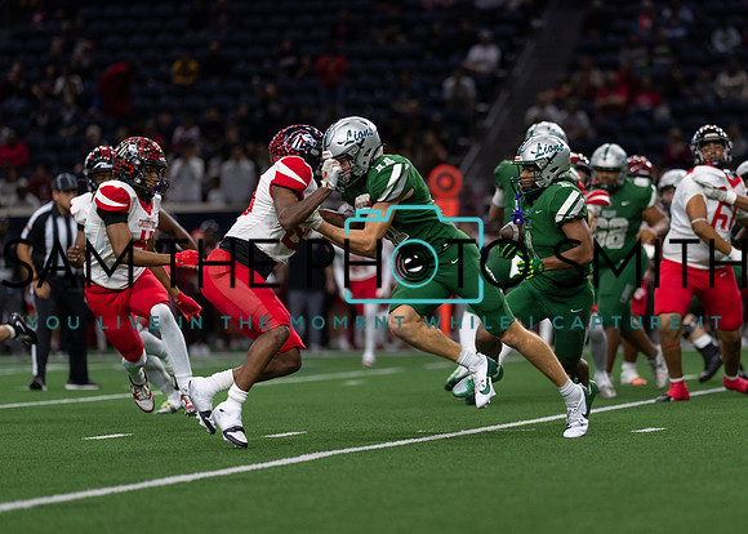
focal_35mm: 200
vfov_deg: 7.2
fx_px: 4241
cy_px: 251
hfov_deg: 10.1
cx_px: 540
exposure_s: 1/1600
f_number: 1.8
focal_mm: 135
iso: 1000
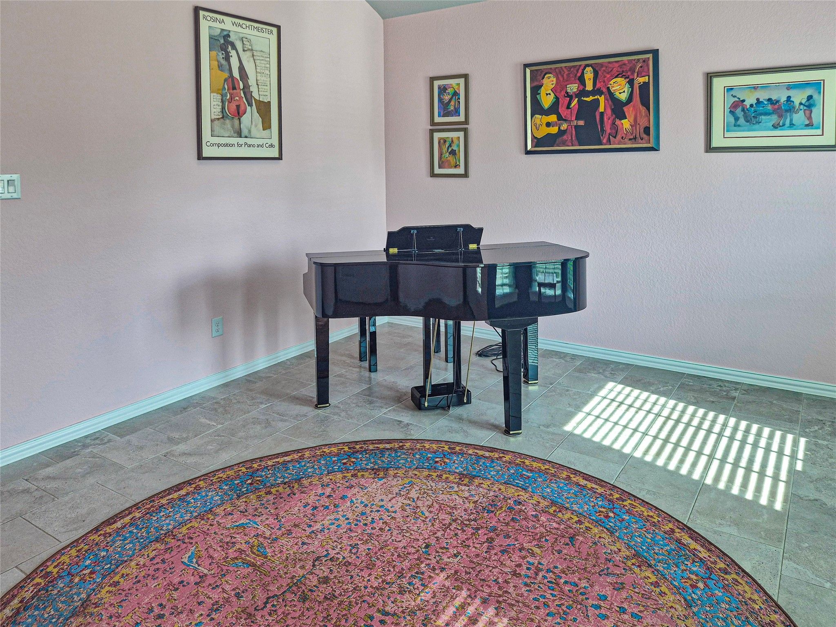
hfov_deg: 73.9
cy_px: 314
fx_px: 555
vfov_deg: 58.9
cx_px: 418
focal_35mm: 23
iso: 40
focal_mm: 5.4
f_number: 1.8
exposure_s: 1/120
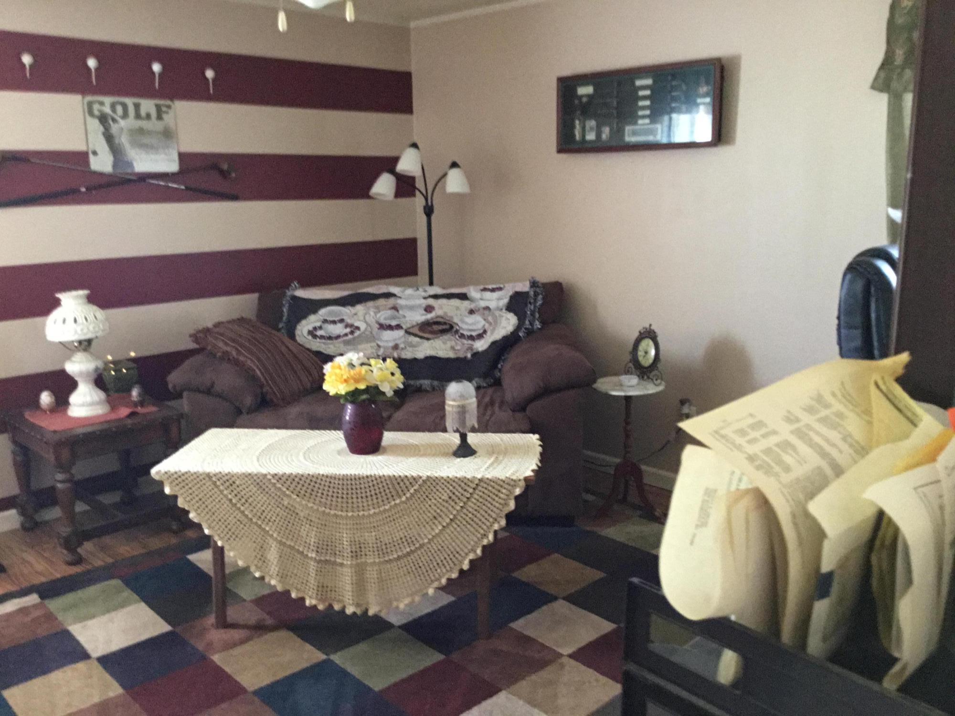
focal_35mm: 31
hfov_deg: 58.4
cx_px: 478
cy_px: 358
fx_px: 855
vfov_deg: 45.4
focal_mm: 3.3
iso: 250
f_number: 2.4
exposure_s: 1/15
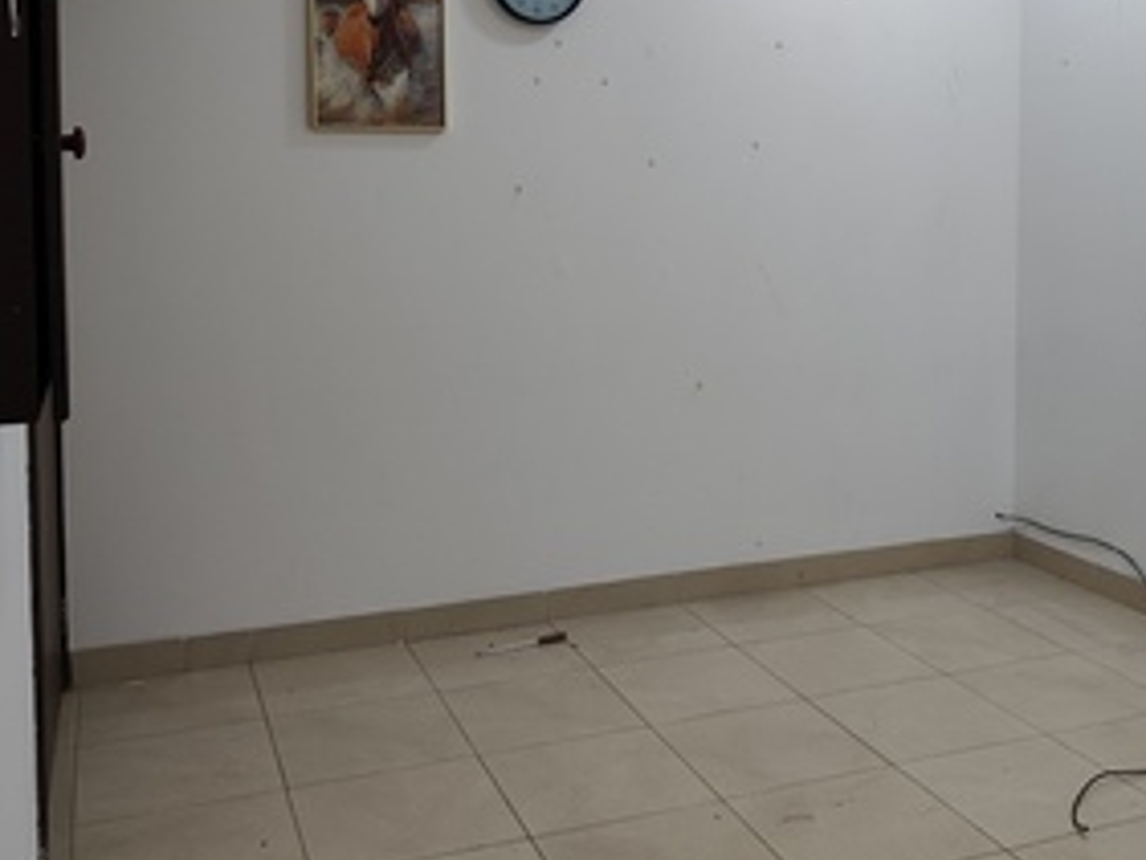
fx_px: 1292
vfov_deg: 36.2
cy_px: 247
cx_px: 691
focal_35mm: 39
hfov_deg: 47.5
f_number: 1.6
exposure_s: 1/80
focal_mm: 5.84
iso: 200
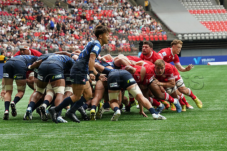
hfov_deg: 25.4
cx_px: 99
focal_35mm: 80
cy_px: 77
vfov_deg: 17.0
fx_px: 504
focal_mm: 70
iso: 800
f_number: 2.8
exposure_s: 1/1250
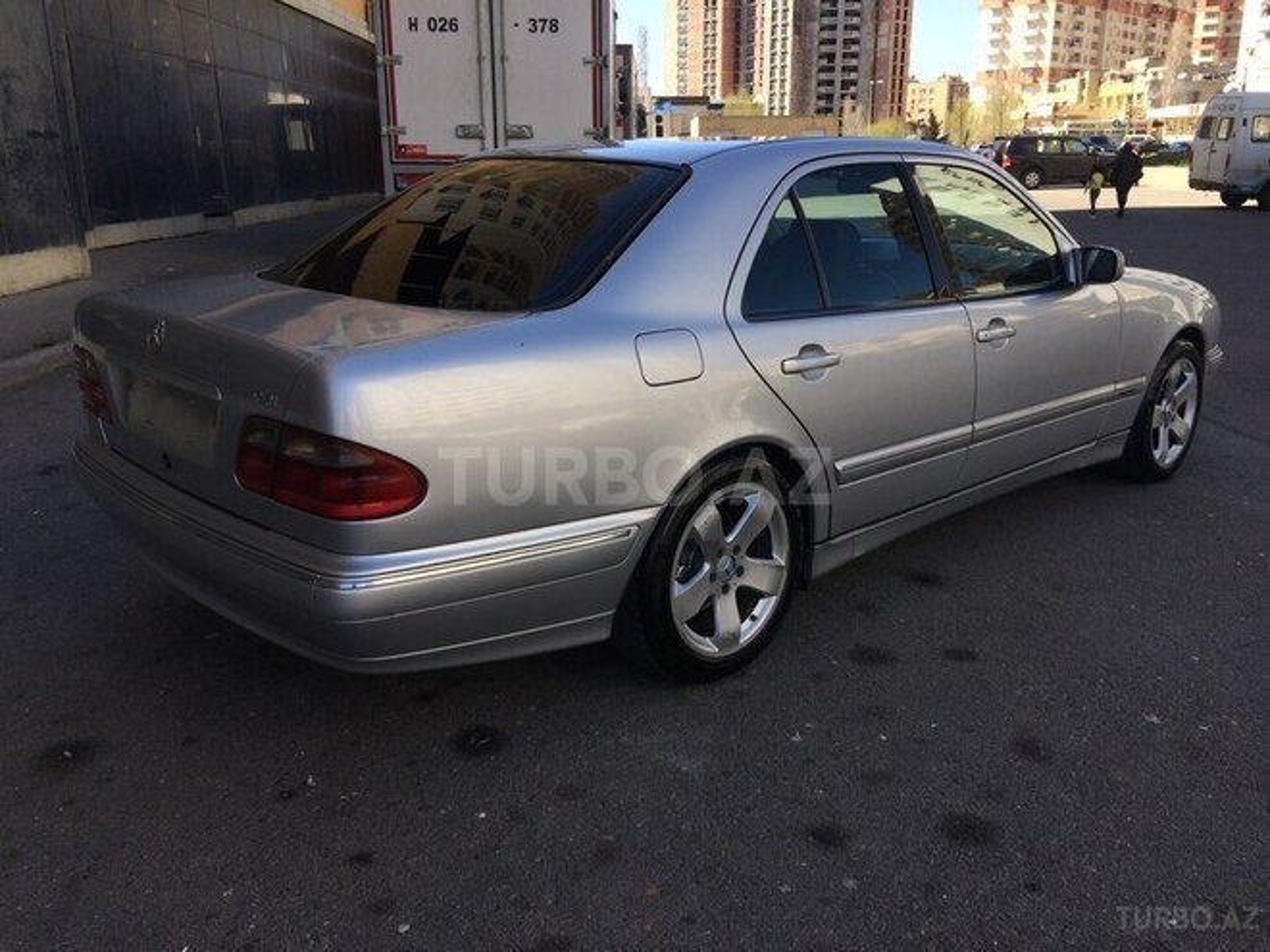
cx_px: 635
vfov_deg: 48.2
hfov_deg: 61.7
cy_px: 476
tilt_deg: -17.8
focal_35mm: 29
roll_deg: +0.9
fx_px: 1064
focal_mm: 4.15
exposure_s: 1/892
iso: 32
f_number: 2.2
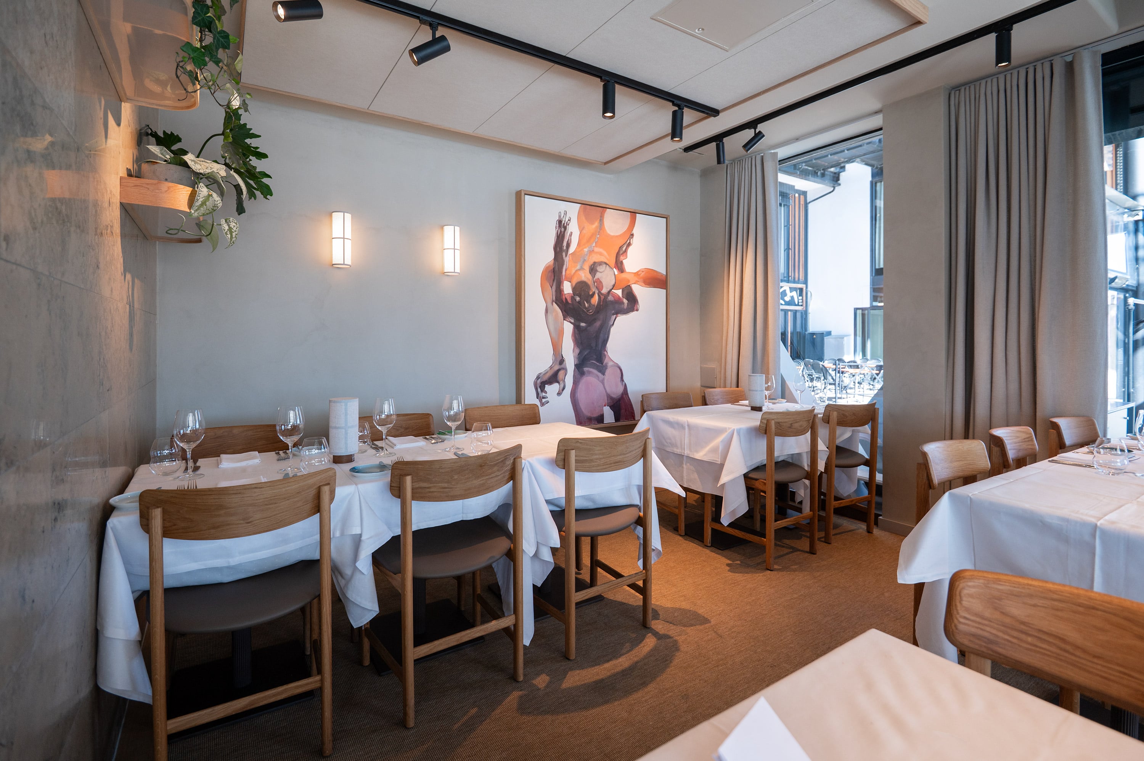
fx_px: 508
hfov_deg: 96.8
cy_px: 380
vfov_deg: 73.7
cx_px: 572
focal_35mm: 16
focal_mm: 16
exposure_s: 1/200
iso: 400
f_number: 4
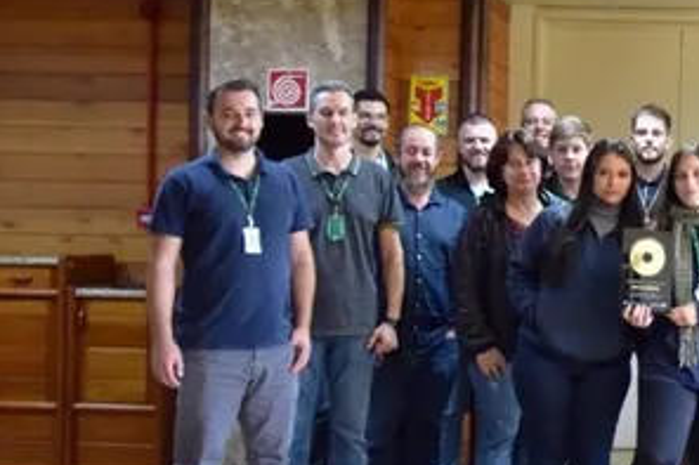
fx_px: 1300
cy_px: 231
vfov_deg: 20.3
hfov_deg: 28.2
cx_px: 704
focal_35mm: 67
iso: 1250
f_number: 3.8
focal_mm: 22
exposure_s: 1/200
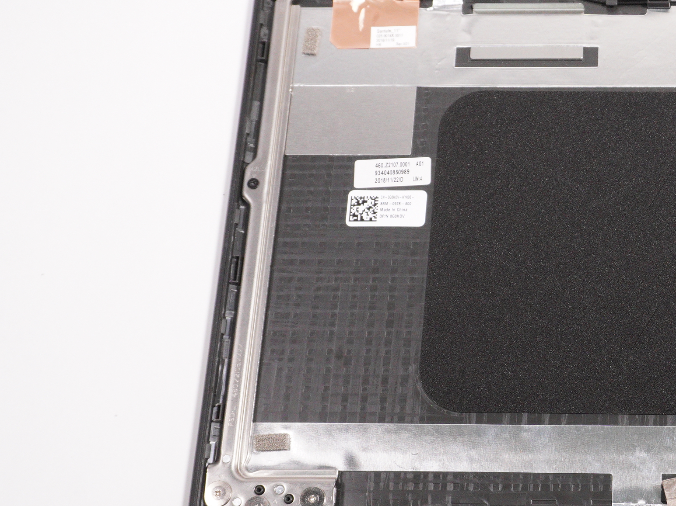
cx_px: 657
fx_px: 1151
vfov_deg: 24.7
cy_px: 324
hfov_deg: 30.7
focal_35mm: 59
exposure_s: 1/250
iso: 1600
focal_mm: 21
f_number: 5.6
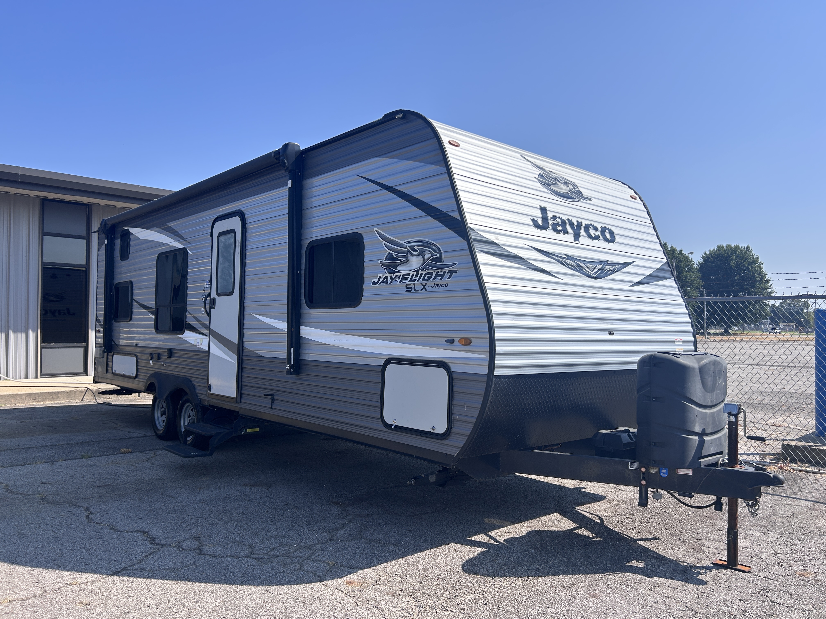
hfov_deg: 67.3
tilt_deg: +1.8
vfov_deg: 53.1
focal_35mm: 26
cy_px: 310
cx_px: 413
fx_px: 620
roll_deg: +0.5
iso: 50
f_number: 1.5
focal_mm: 5.7
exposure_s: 1/5587
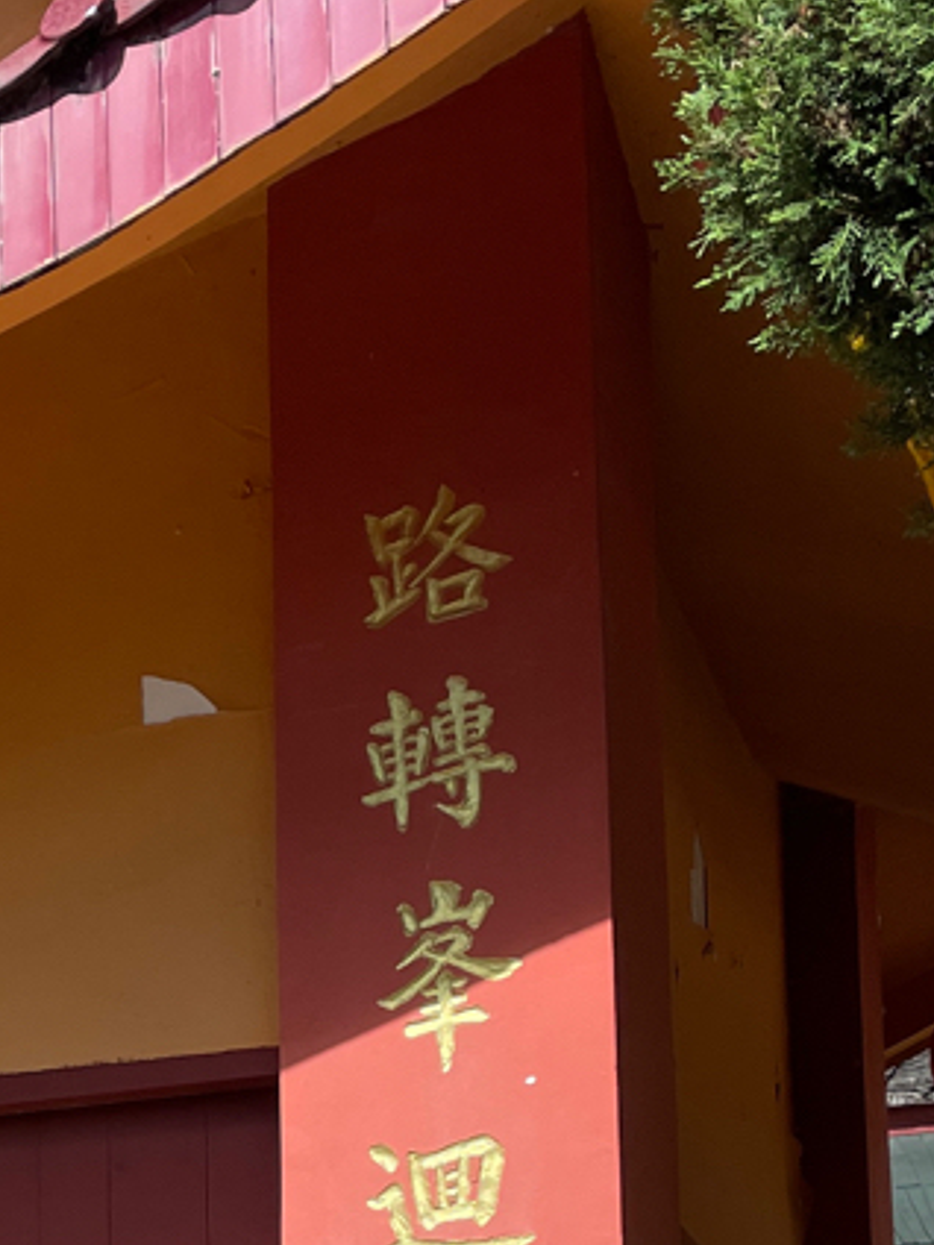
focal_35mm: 92
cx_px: -304
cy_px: 1360
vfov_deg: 20.4
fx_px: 3310
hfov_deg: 15.3
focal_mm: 4.2
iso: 50
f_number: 1.6
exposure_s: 1/3861
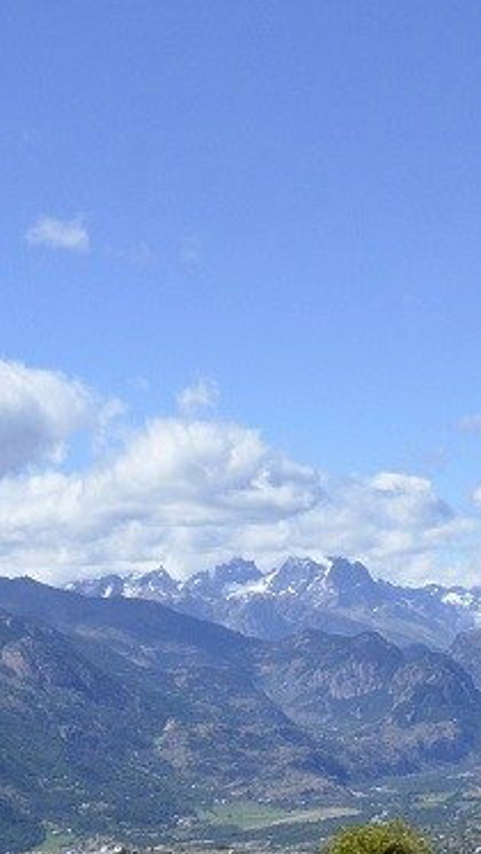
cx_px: 183
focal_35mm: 90
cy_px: 722
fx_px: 2049
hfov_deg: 13.4
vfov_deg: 23.1
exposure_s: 1/1000
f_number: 18
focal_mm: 21
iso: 1600
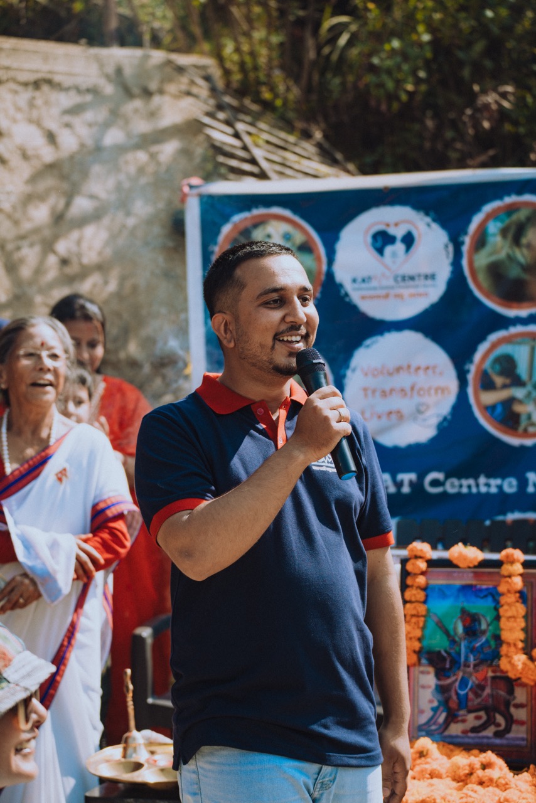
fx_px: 2388
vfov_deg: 19.1
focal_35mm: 107
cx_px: 268
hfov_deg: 12.8
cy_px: 402
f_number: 4.5
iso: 250
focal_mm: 107
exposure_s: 1/640
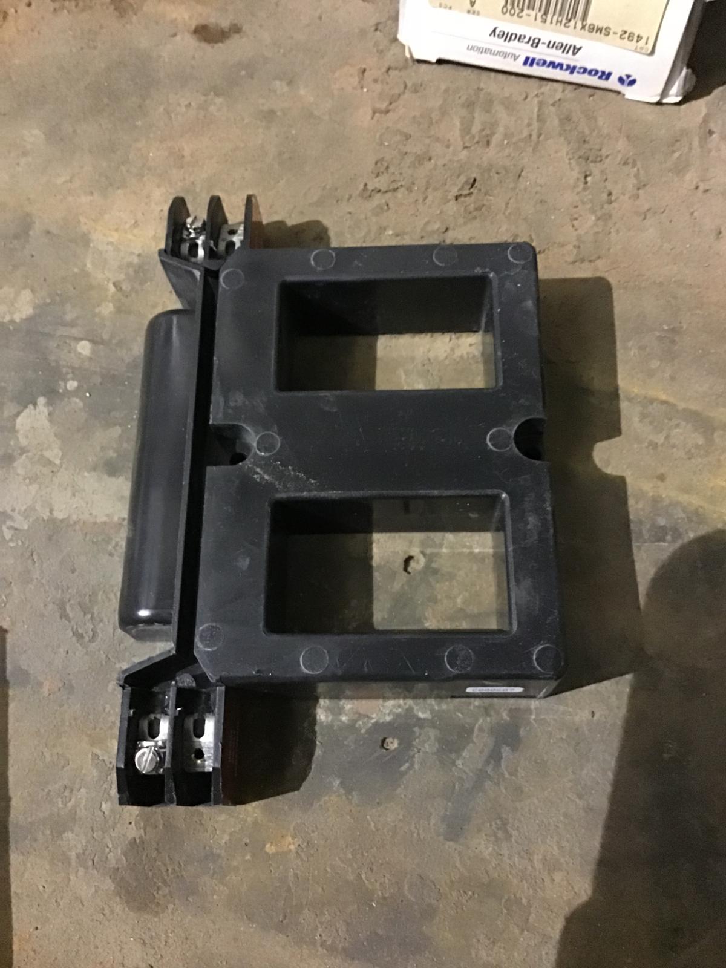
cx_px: 363
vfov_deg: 58.4
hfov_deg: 45.4
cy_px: 484
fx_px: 867
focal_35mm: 31
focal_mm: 3.3
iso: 800
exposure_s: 1/15
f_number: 2.4
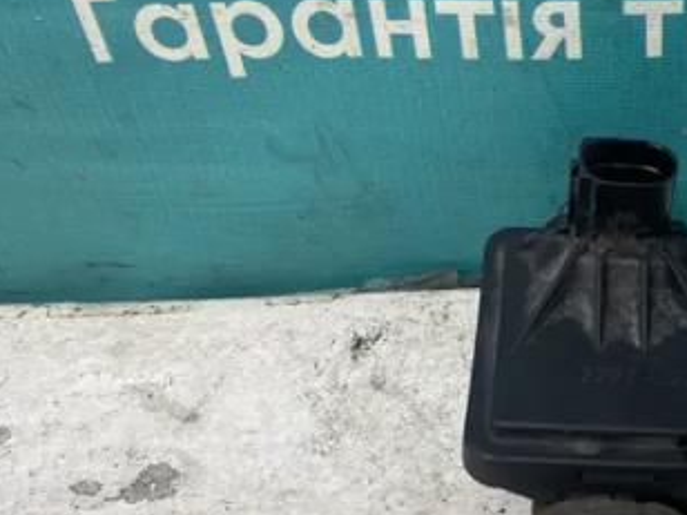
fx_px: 1072
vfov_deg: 27.0
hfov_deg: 33.4
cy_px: 252
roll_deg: +1.8
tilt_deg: -42.5
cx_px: 636
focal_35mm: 54
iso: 125
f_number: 1.8
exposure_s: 1/100
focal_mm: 4.25
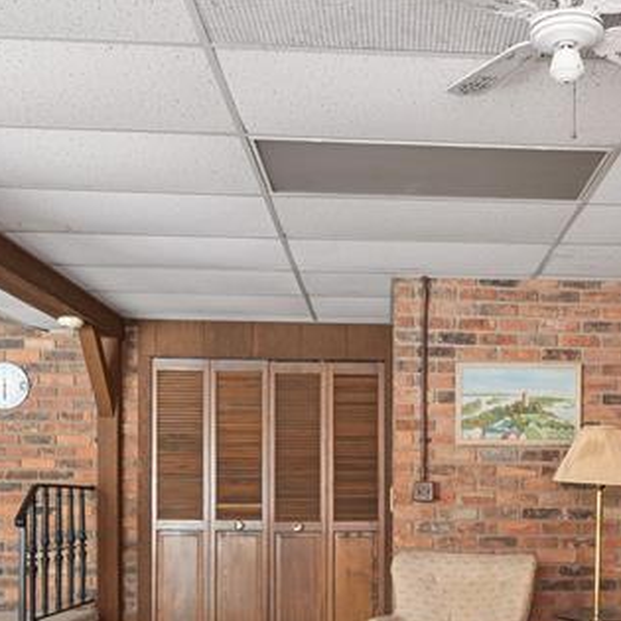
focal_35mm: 47
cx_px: 495
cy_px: 525
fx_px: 954
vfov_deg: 34.6
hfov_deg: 35.0
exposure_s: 1/1.67
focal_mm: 17
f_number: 9
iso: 320
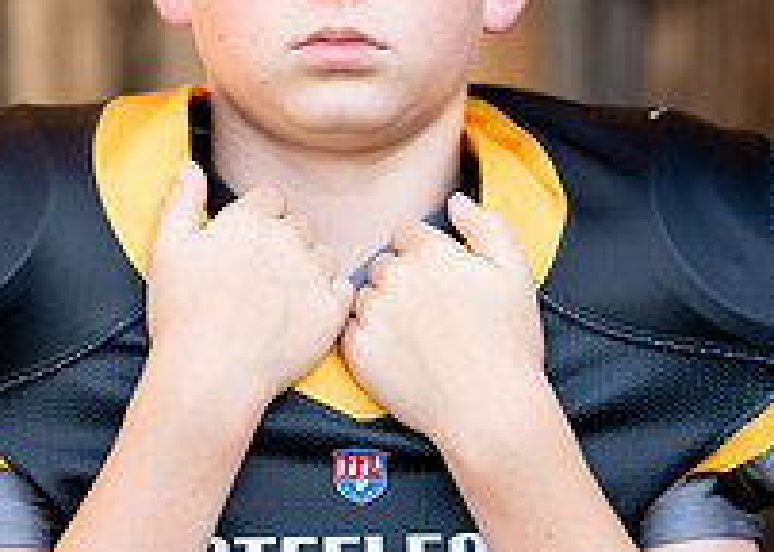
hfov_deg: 11.4
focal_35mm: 176
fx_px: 3866
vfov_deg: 8.2
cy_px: 291
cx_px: 341
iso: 100
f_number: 1.2
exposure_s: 1/1600
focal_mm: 50
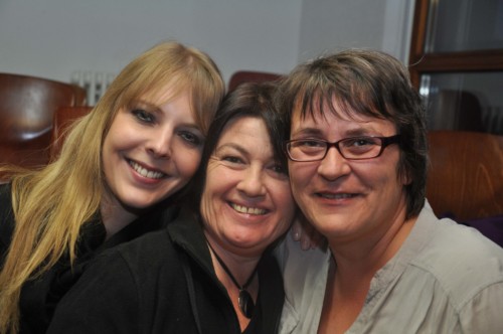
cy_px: 167
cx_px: 252
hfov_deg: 29.9
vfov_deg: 20.1
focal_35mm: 68
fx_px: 942
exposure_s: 1/60
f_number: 4.8
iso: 800
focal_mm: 45
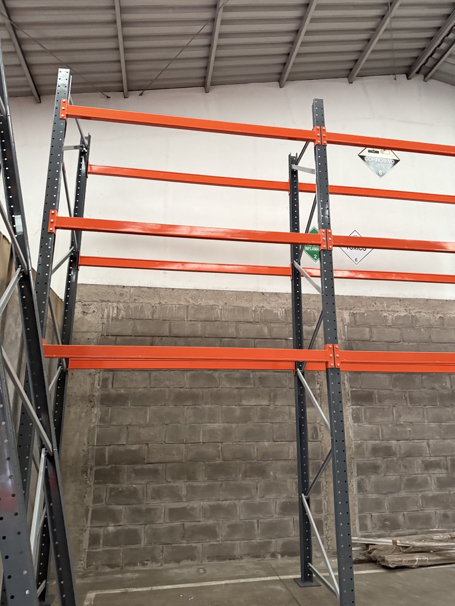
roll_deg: +0.6
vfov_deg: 71.6
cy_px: 303
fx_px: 421
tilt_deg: +17.2
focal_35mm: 24
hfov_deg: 56.8
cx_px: 228
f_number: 1.78
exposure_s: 1/60
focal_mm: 6.76
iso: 640
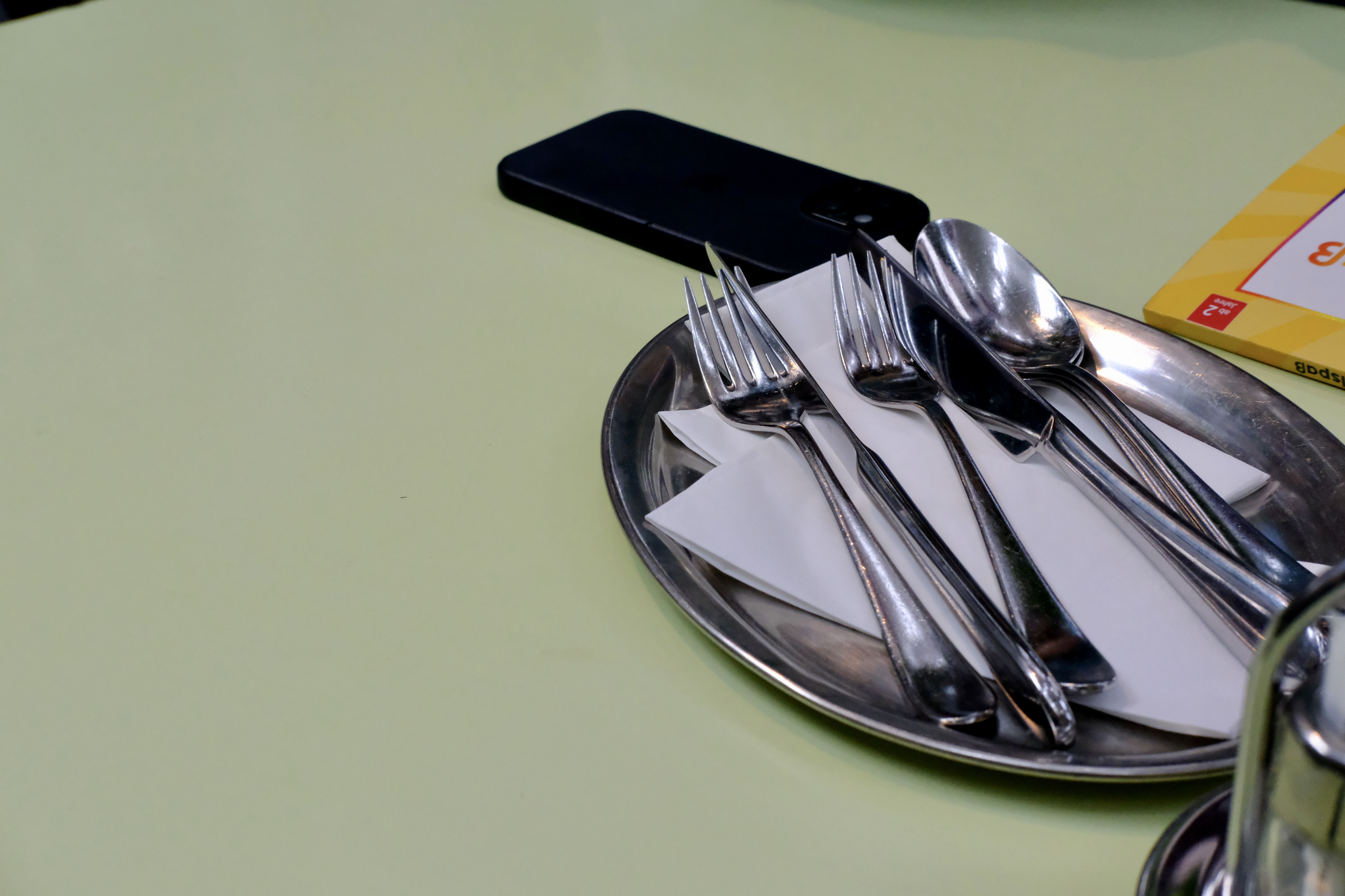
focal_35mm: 53
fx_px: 1980
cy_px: 448
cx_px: 672
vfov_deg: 25.5
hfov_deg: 37.5
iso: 5000
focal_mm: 35
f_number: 8
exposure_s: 1/500
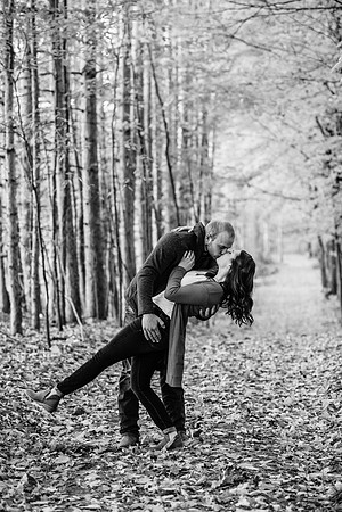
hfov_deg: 16.1
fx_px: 1211
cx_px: 171
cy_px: 256
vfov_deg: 23.9
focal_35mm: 85
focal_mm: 85
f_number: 2.8
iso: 500
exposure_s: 1/200
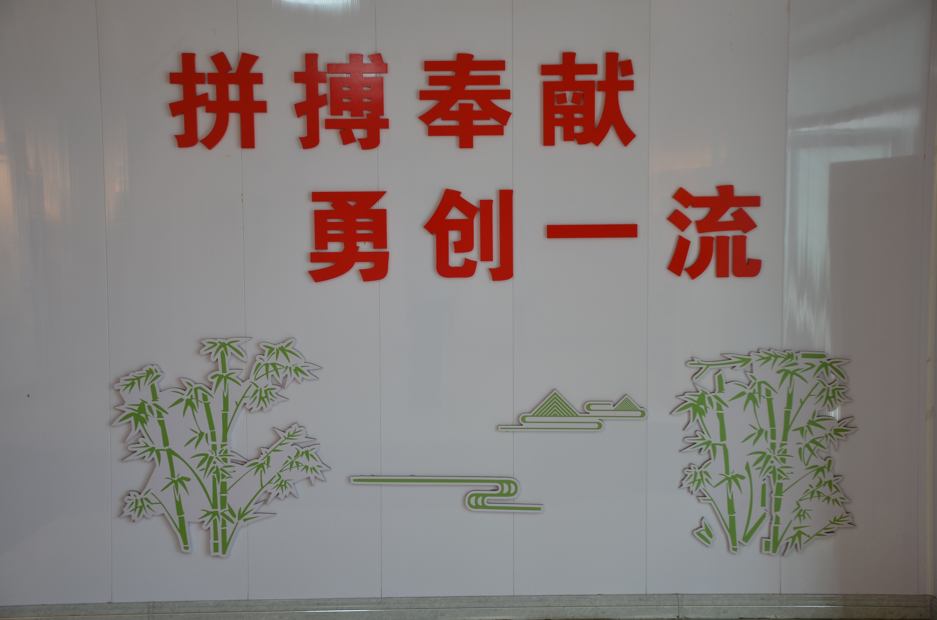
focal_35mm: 52
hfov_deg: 37.9
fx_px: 1364
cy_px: 310
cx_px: 468
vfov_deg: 25.6
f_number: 4.5
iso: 180
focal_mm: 35
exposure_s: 1/30
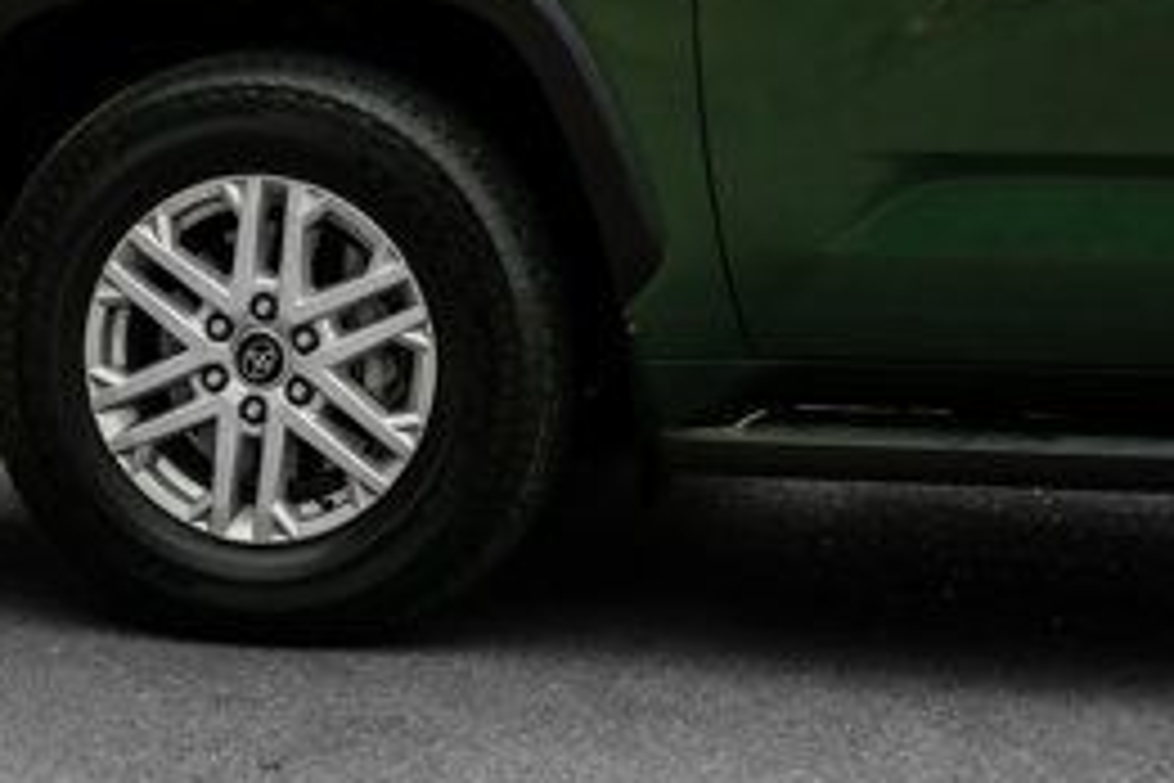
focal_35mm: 113
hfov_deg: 18.1
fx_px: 3685
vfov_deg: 12.0
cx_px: 634
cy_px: -7
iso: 640
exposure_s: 1/1000
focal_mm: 46
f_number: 9
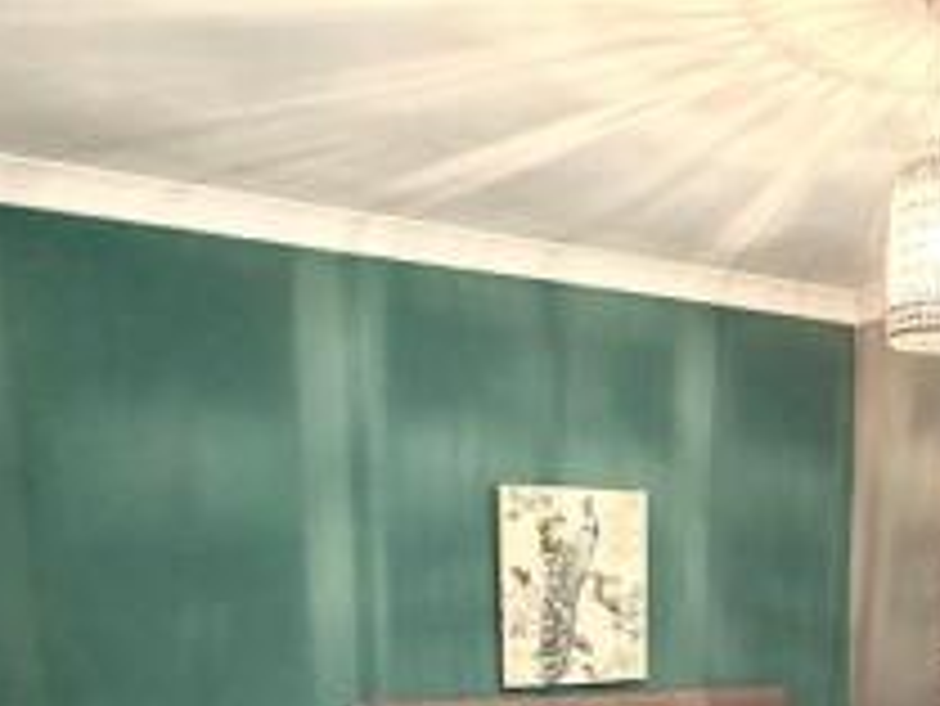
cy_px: 758
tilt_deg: -11.3
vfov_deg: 32.8
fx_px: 1060
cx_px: 762
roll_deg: -0.7
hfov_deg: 45.2
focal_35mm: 39
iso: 250
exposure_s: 1/50
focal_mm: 2.22
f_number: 2.2
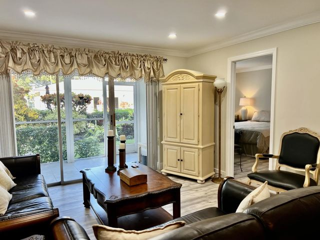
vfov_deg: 53.1
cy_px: 120
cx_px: 160
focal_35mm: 26
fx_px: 240
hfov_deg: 67.3
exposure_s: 1/120
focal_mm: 5.7
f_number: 1.5
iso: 100
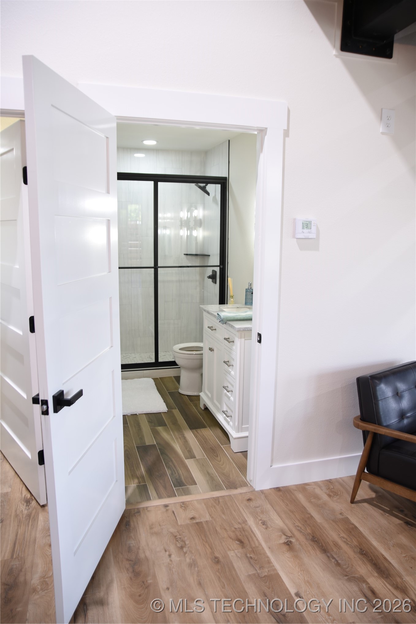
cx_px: 208
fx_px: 442
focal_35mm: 26
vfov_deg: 70.4
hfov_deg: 50.4
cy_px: 312
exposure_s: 1/30
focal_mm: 17
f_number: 3.2
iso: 100
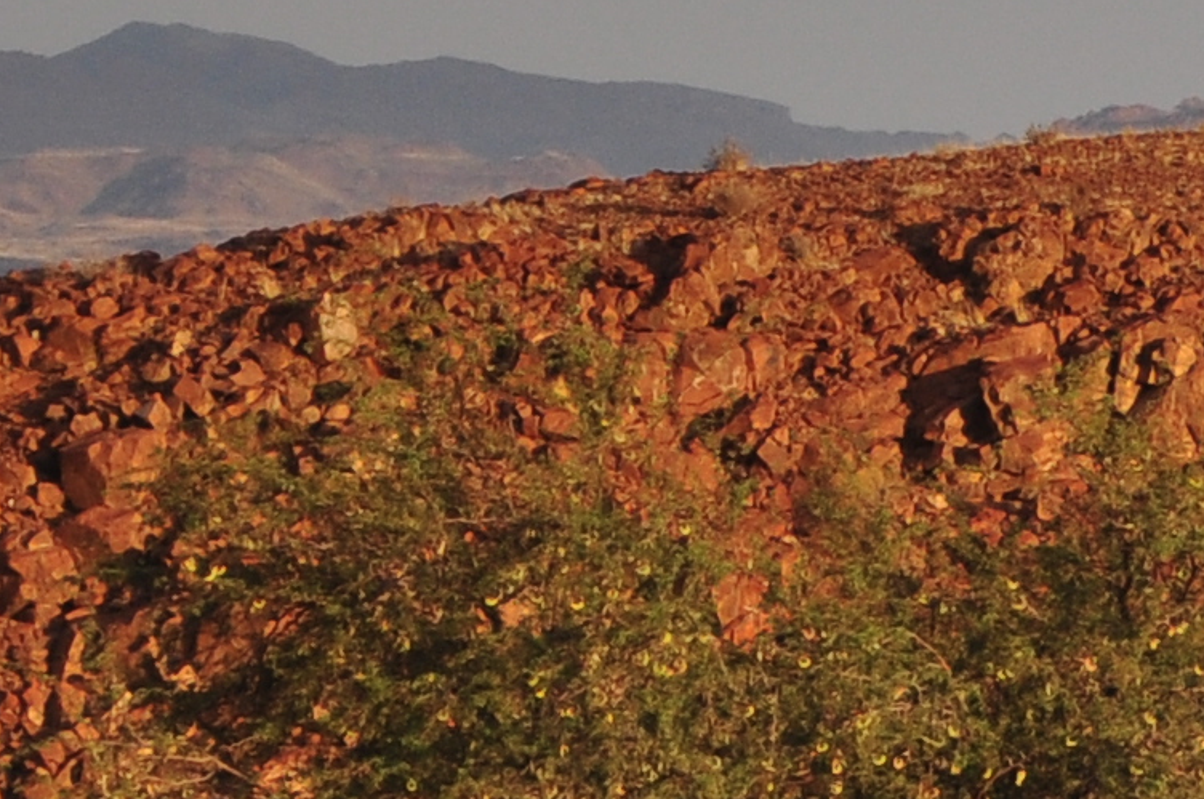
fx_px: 21434
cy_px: 1494
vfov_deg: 2.1
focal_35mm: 642
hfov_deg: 3.2
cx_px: 2536
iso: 200
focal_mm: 75
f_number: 5.3
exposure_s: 1/500
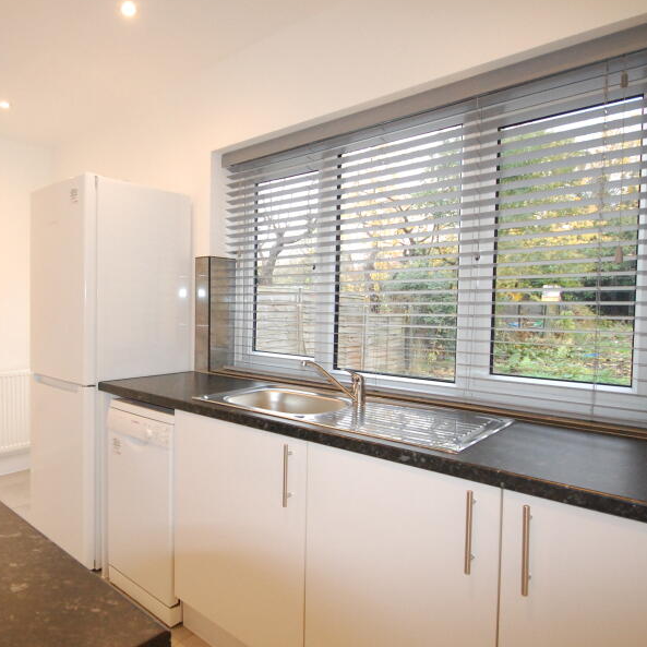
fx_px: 465
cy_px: 320
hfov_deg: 67.1
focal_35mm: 22
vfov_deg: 69.6
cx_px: 201
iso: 1600
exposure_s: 1/125
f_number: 5
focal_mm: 10
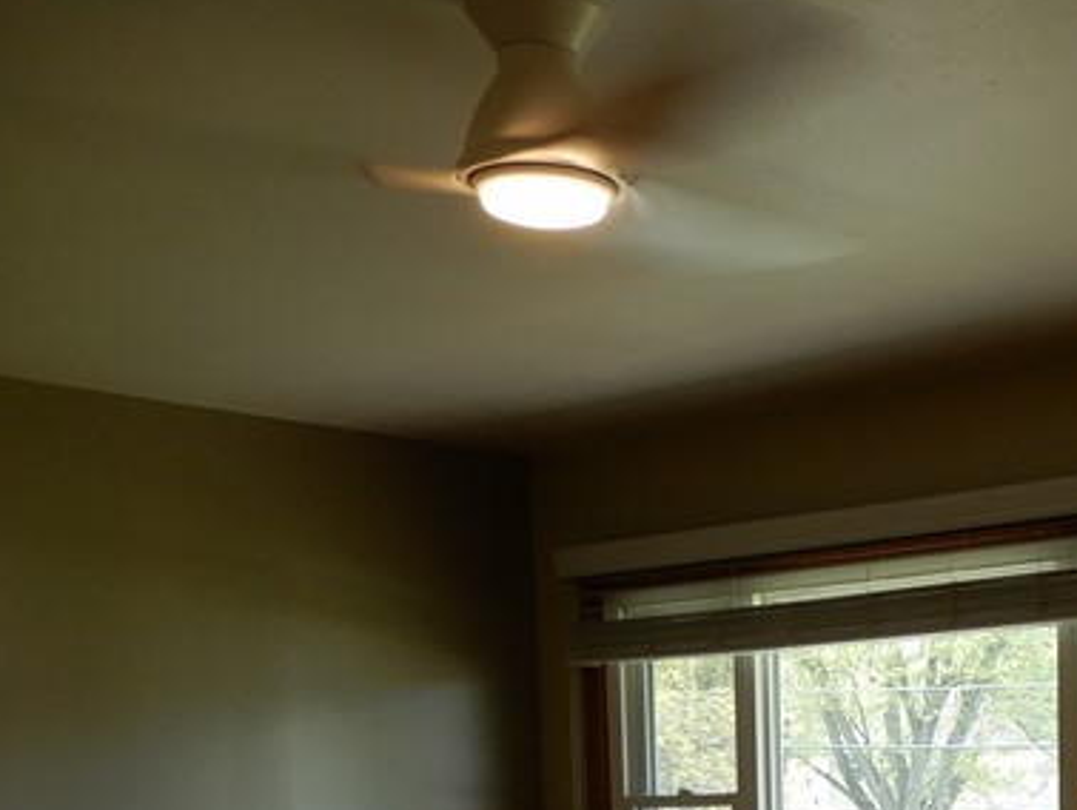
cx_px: 1162
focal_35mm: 65
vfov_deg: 20.7
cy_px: 1032
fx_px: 2024
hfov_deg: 27.5
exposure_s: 1/50
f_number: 3.4
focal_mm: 4.3
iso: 80
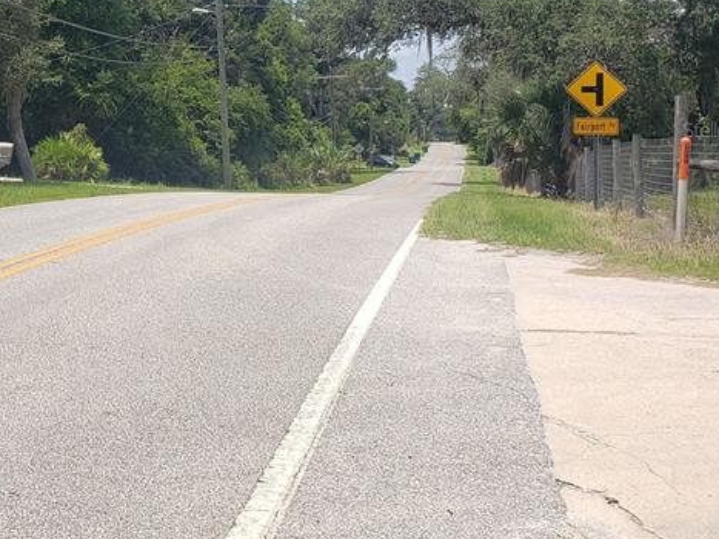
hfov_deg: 31.1
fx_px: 1184
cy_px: 129
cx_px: -12
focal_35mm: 57
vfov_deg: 25.3
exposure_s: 1/1225
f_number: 2.4
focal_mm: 4.3
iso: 50
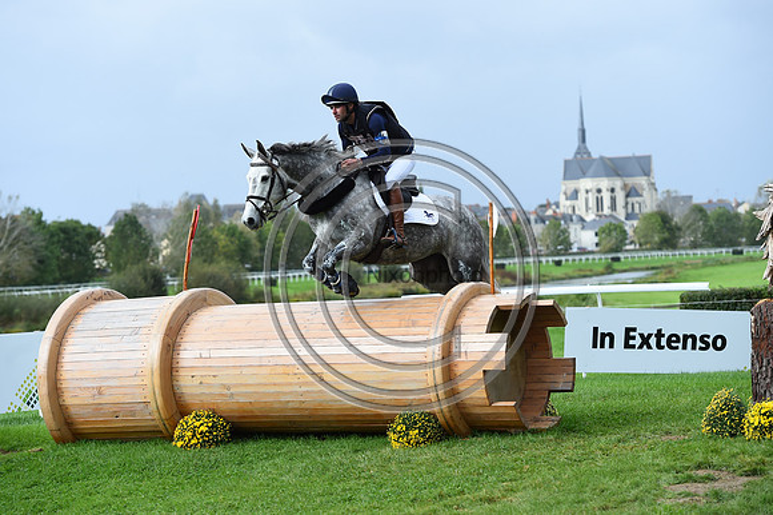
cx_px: 386
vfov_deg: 11.4
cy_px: 258
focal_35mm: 120
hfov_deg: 17.1
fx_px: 2575
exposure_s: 1/1250
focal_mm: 120
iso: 360
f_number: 4.5
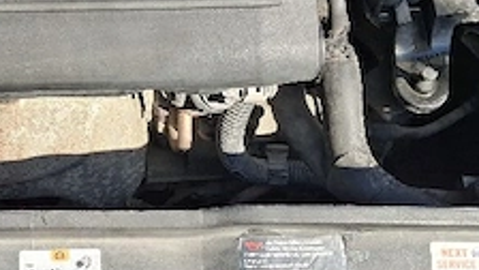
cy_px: -4
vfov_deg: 16.2
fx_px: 927
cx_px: 62
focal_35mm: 73
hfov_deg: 28.0
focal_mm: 4.69
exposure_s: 1/1111
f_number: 1.8
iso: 32
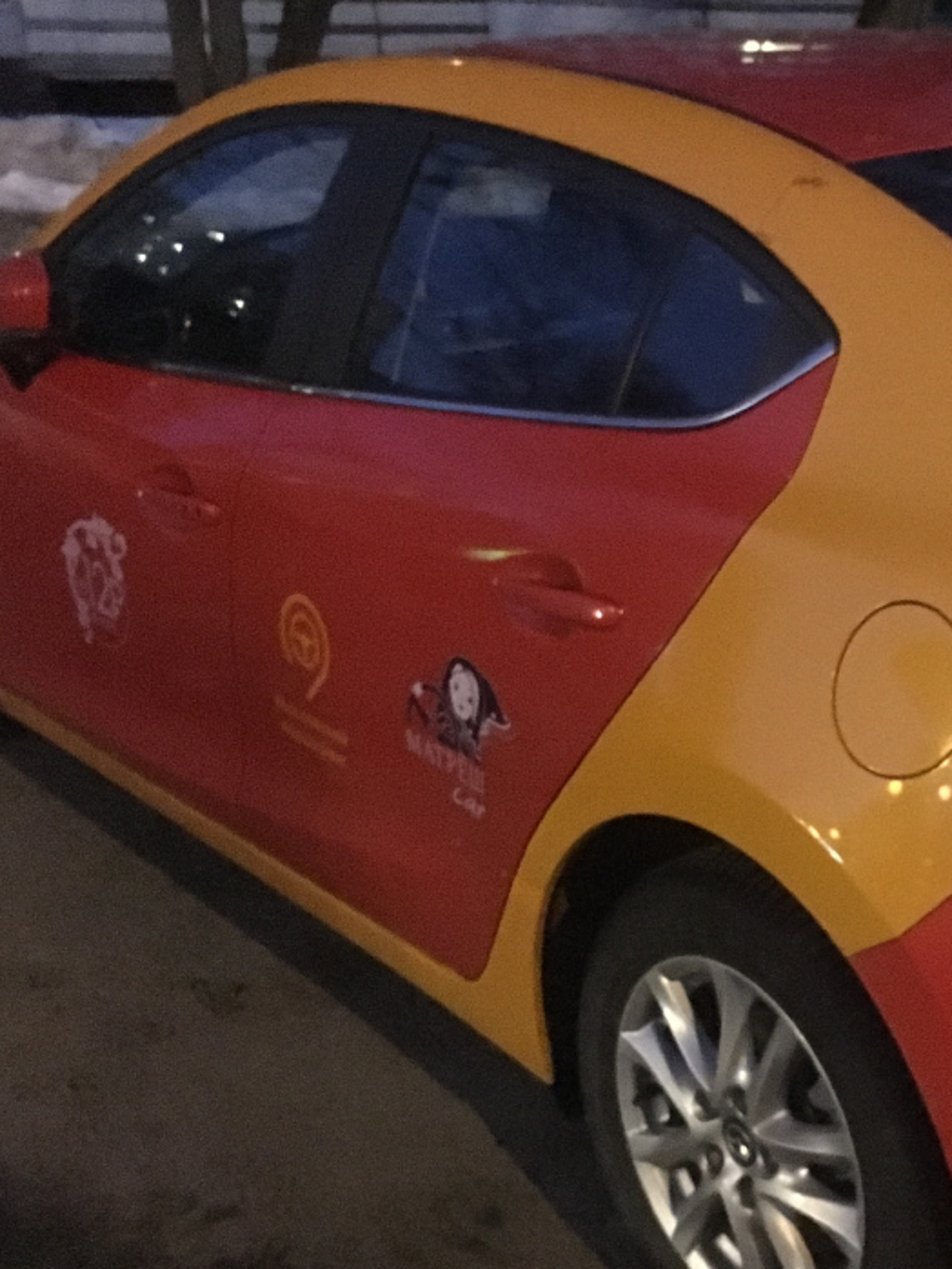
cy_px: 695
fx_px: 1979
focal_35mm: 54
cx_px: 892
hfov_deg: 26.0
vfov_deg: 35.5
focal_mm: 4.15
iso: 2000
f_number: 2.2
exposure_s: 1/17
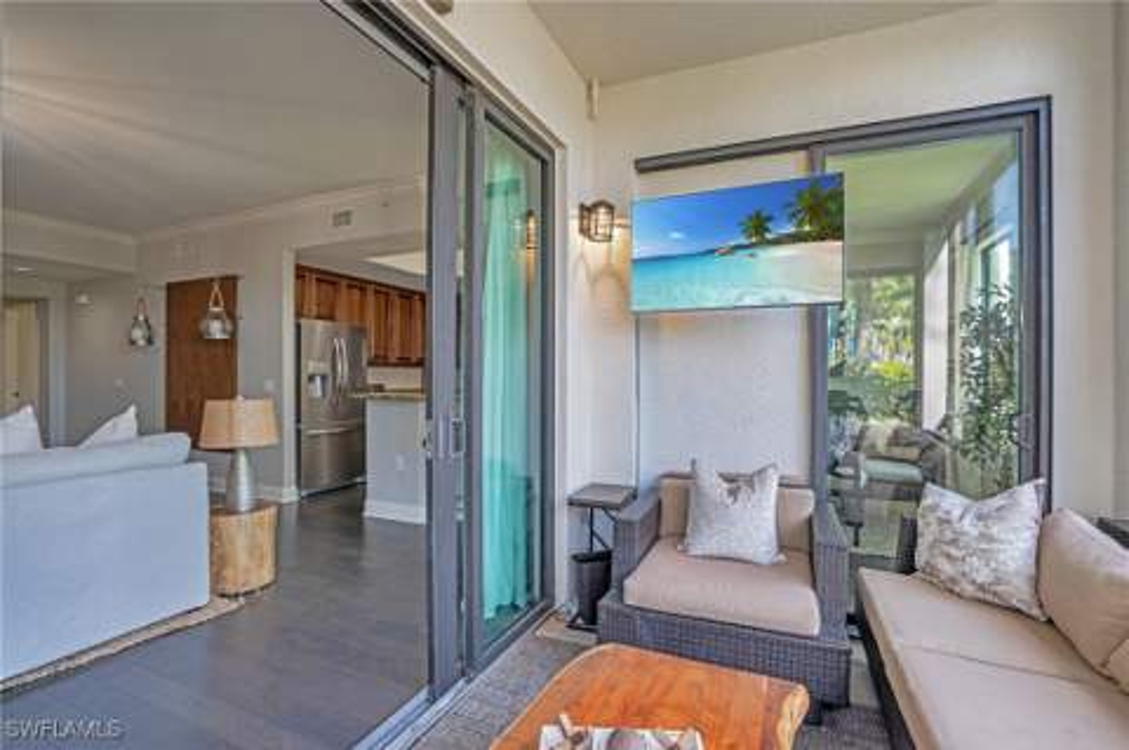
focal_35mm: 16
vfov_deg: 73.6
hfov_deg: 96.8
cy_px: 375
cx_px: 564
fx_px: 501
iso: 200
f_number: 9
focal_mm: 16
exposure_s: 1/8
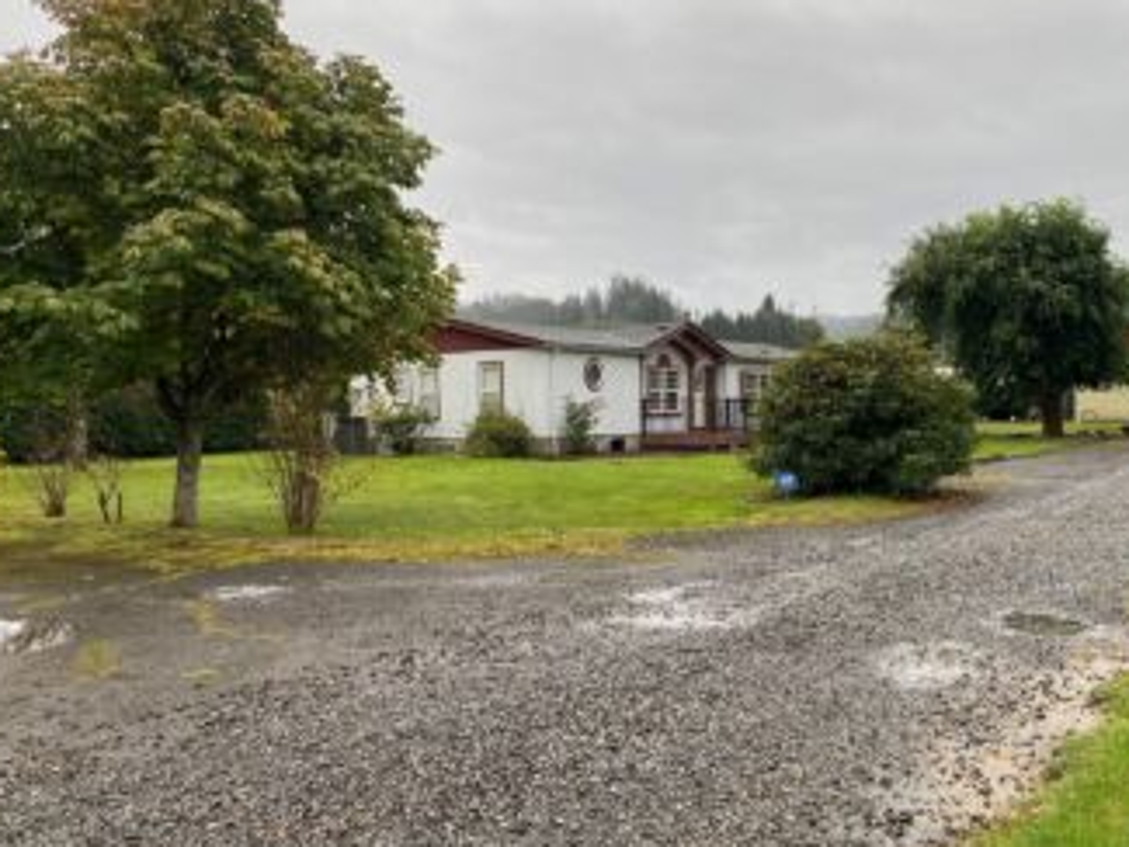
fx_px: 1044
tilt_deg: -1.6
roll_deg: +1.0
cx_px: 650
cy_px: 437
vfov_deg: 44.2
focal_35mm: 32
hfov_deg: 56.6
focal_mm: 4.25
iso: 32
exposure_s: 1/259
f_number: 1.8
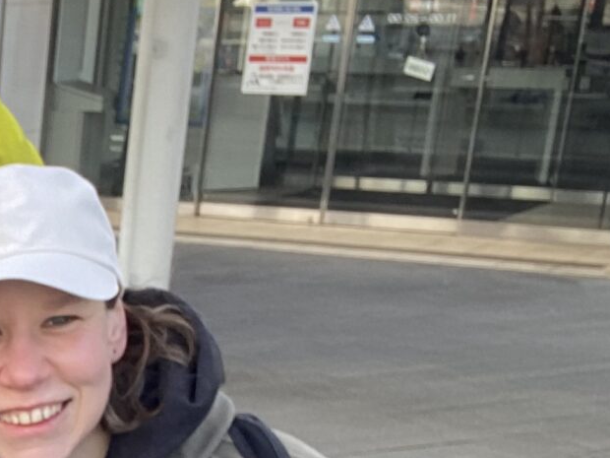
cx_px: -387
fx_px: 1674
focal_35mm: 95
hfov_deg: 17.8
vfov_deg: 14.7
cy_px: 649
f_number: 2.2
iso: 25
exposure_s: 1/122
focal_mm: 2.71
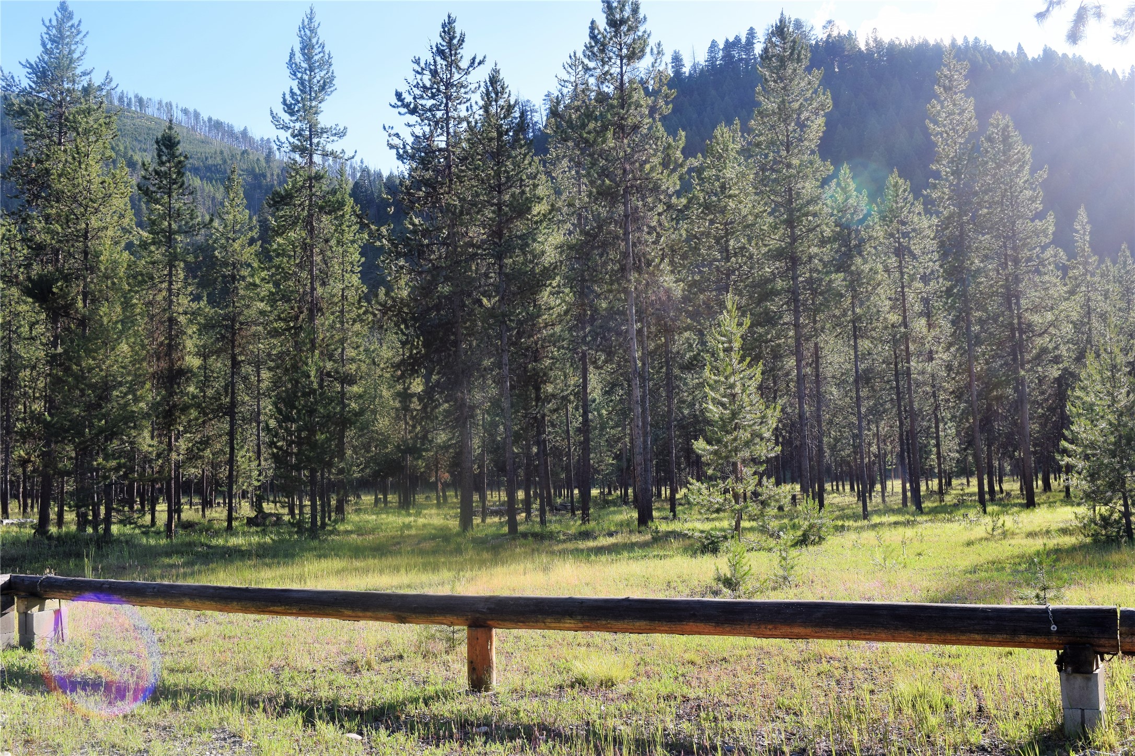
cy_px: 378
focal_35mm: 36
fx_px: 1135
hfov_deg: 53.1
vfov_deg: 36.9
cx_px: 568
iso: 220
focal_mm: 24
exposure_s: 1/250
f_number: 8
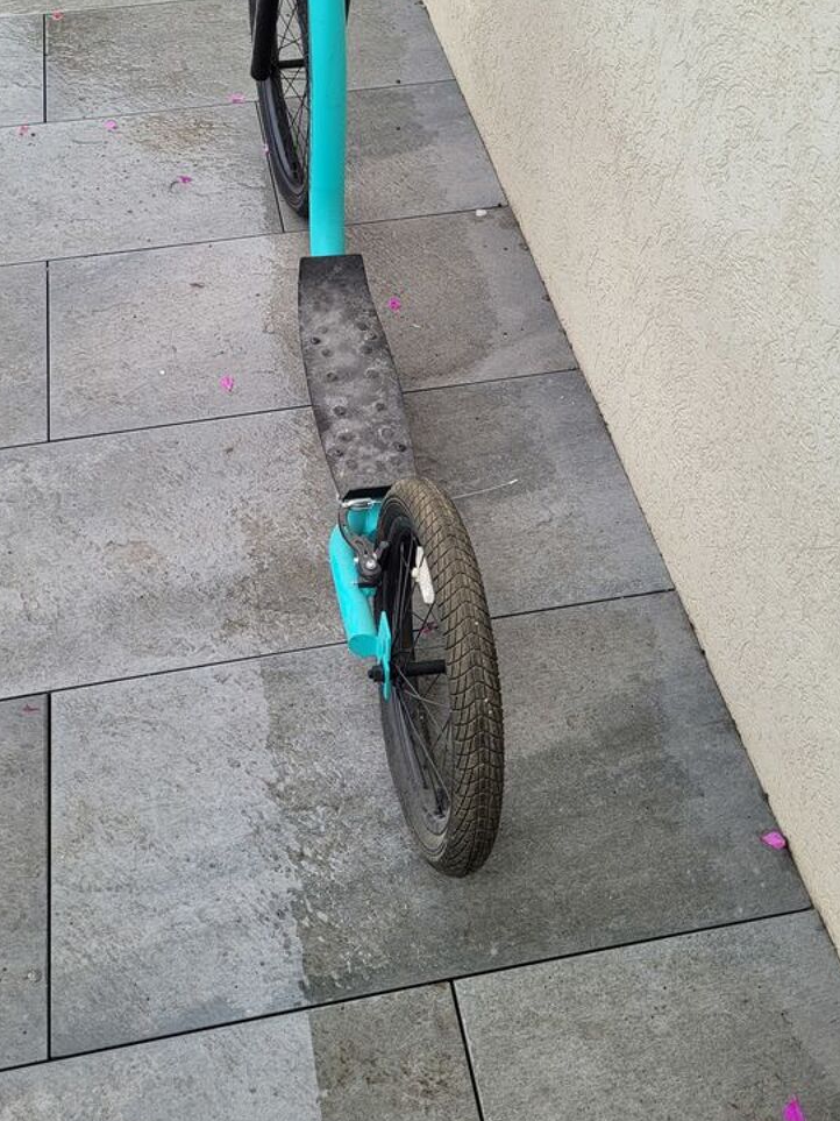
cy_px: 361
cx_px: 349
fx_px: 1165
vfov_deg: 50.3
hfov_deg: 39.5
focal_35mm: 36
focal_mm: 5.4
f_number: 1.8
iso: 40
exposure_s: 1/128
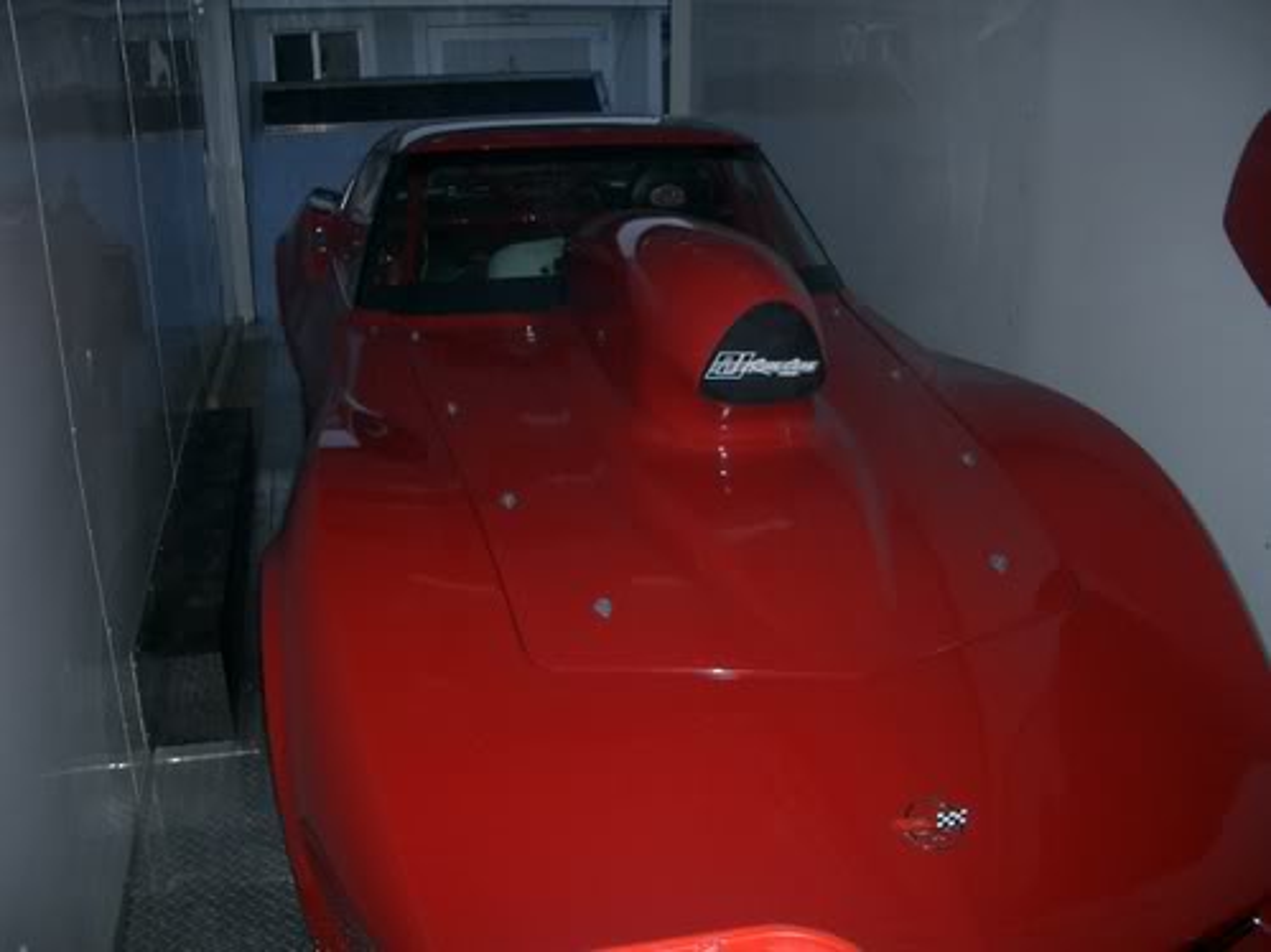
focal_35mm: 35
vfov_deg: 40.7
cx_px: 636
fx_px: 1285
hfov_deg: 52.6
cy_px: 476
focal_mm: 5.8
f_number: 2.6
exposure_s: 1/40
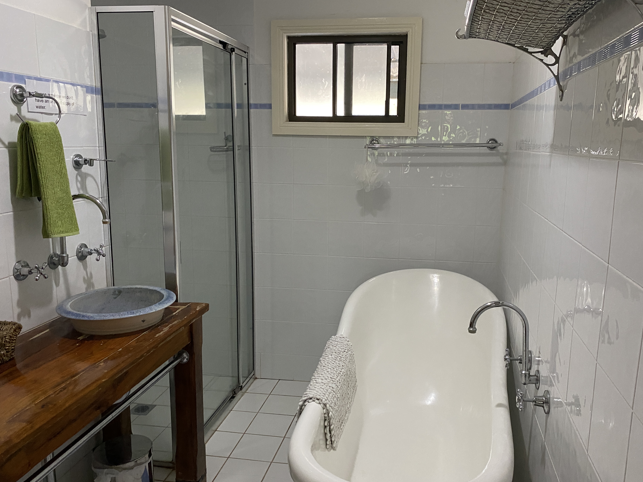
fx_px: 520
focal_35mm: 28
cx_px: 345
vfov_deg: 49.7
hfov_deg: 63.4
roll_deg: -0.2
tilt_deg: -10.2
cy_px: 242
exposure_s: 1/50
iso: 320
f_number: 1.8
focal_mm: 4.25
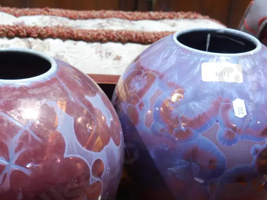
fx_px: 563
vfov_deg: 19.9
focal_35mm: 73
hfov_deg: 26.6
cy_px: 164
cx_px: 112
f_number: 5
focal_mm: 21
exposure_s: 1/60
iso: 800
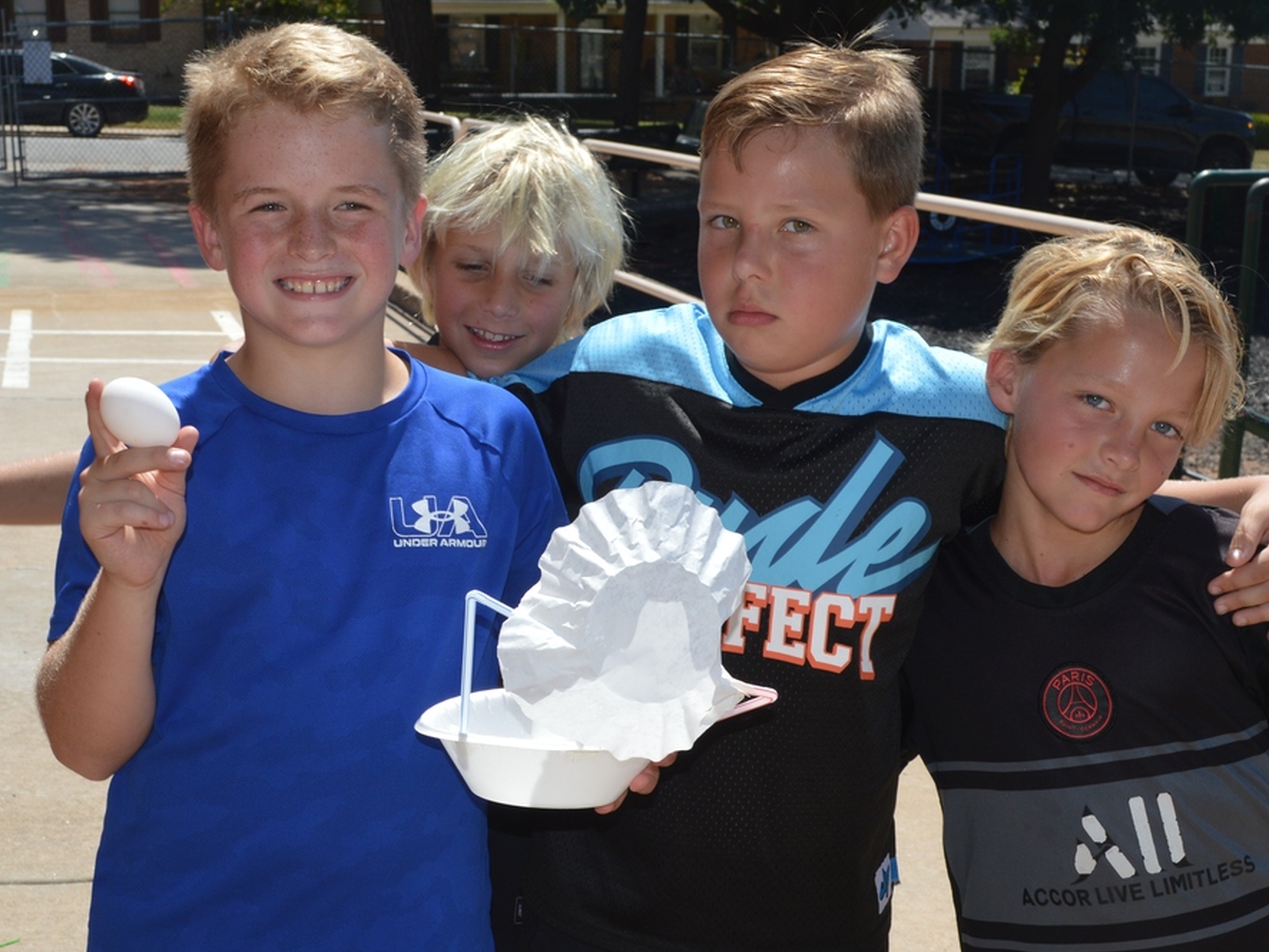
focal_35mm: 40
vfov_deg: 36.0
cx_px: 696
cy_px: 485
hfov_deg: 46.7
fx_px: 1467
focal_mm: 24
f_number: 9
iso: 100
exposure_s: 1/200
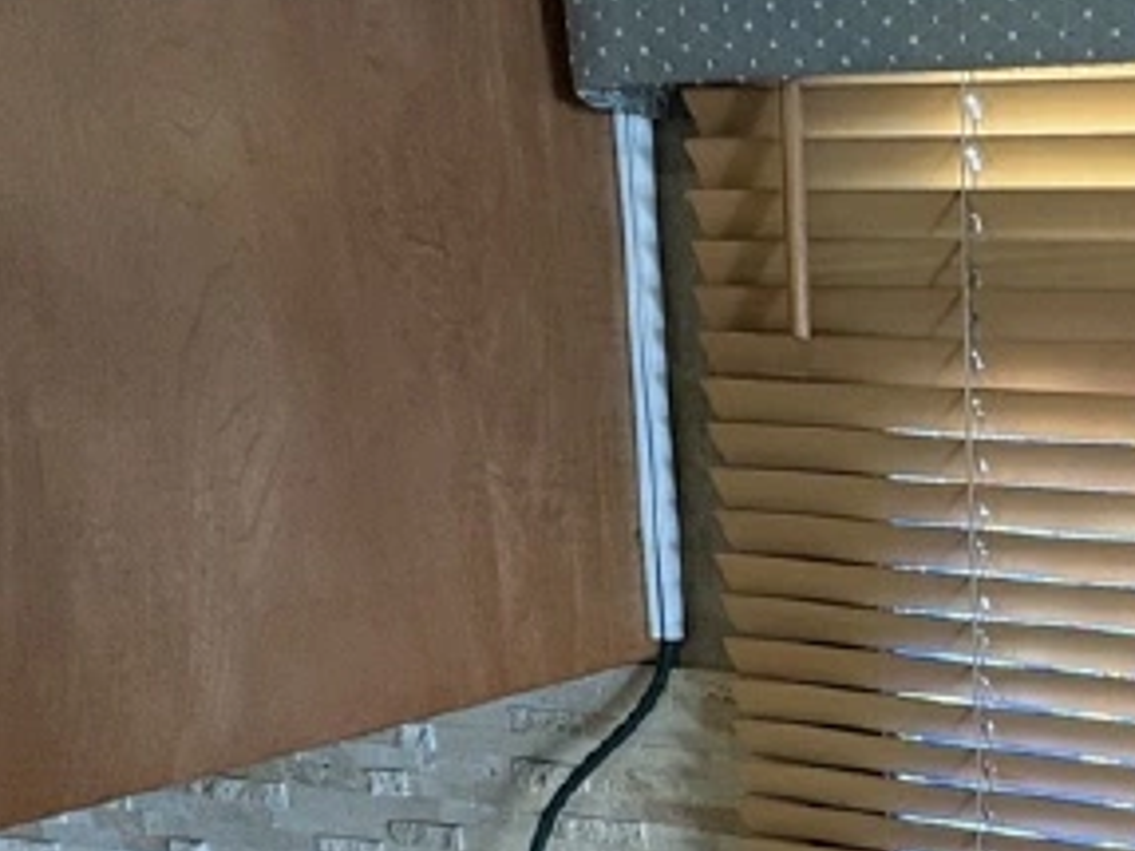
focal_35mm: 39
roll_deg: -2.5
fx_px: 1278
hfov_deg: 39.7
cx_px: 1226
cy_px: 716
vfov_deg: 35.3
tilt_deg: -10.9
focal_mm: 2.22
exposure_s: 1/60
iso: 400
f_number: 2.2
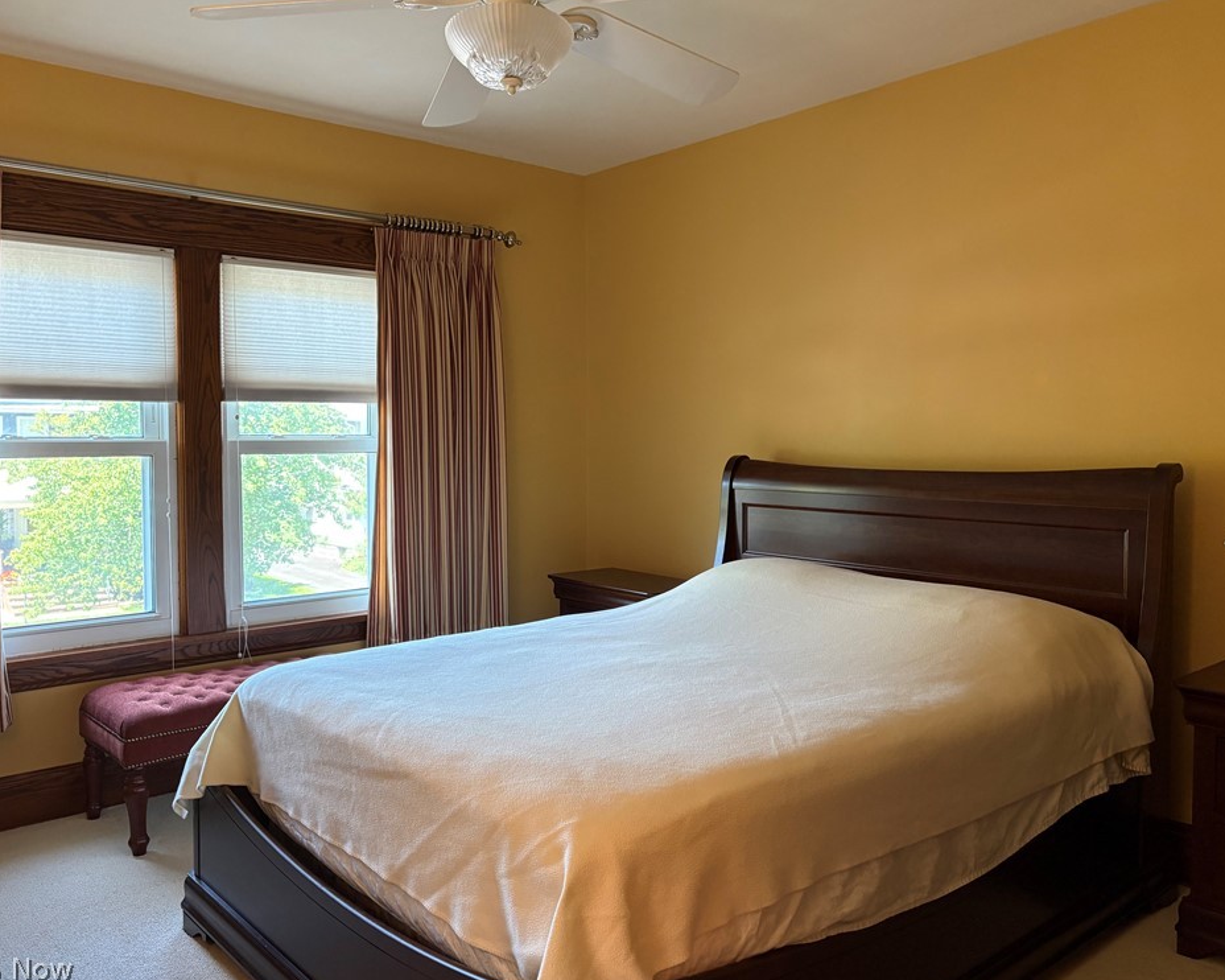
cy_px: 483
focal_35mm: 28
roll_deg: +0.2
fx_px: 1015
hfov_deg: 62.2
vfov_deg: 51.5
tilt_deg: -0.8
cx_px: 611
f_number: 1.6
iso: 200
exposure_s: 1/60
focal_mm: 5.96
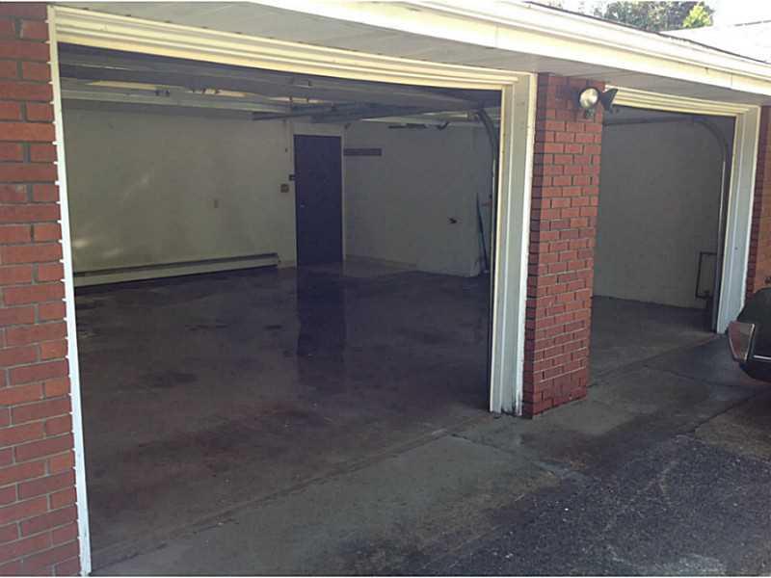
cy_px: 289
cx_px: 386
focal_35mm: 35
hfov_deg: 52.6
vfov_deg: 40.7
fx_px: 780
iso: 64
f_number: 2.4
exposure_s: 1/120
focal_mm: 4.28
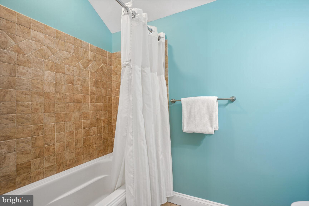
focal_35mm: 16
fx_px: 137
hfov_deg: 96.7
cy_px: 103
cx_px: 154
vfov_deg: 73.7
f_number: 8
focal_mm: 16
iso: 200
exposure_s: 1/8
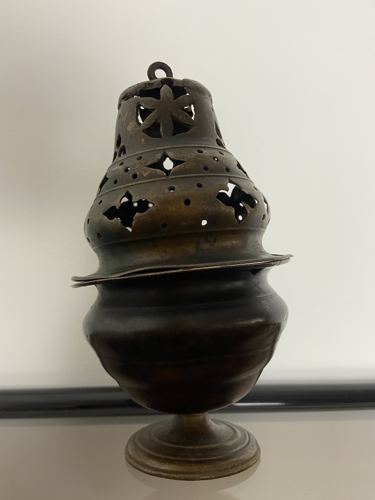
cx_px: 188
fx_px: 376
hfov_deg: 53.1
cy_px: 250
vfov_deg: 67.3
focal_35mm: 26
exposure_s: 1/50
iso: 100
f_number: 1.8
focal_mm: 4.25
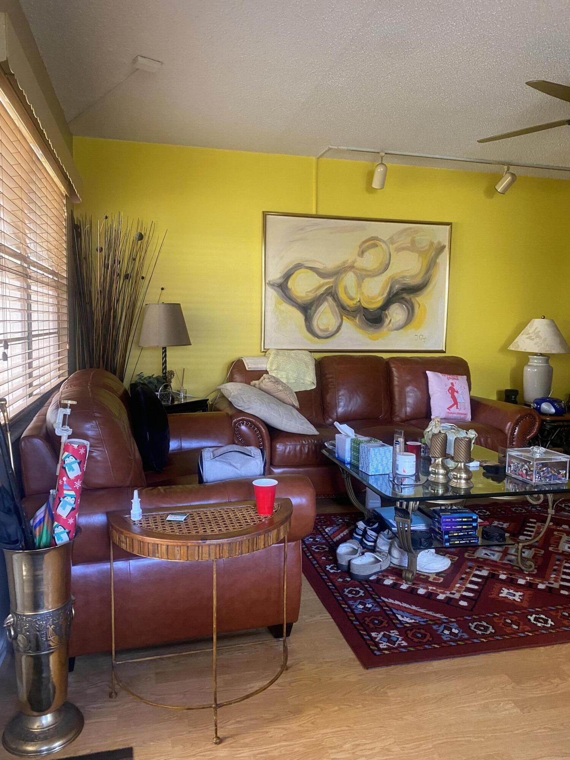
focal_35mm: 26
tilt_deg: -5.5
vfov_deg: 67.3
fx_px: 571
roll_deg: -0.6
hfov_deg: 53.1
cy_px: 380
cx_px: 285
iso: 320
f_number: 1.8
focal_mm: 4.25
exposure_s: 1/60
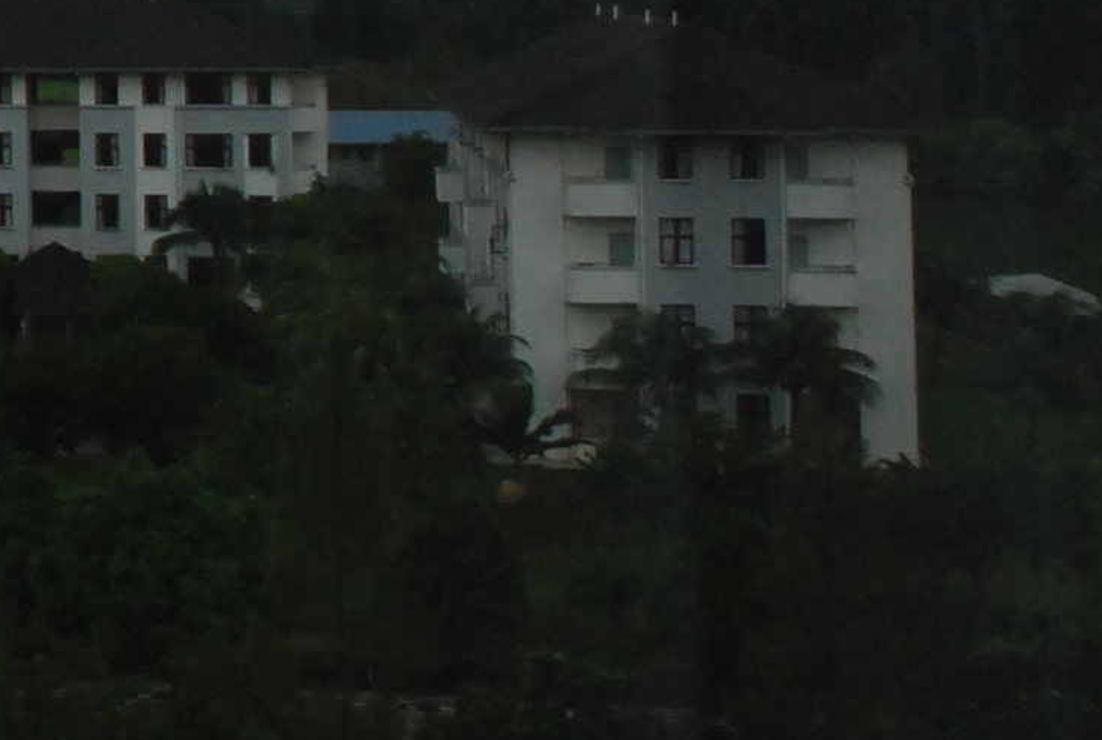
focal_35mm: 142
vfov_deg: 9.5
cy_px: -255
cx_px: -991
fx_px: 4356
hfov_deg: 12.8
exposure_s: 1/50
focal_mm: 24
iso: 1000
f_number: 6.3
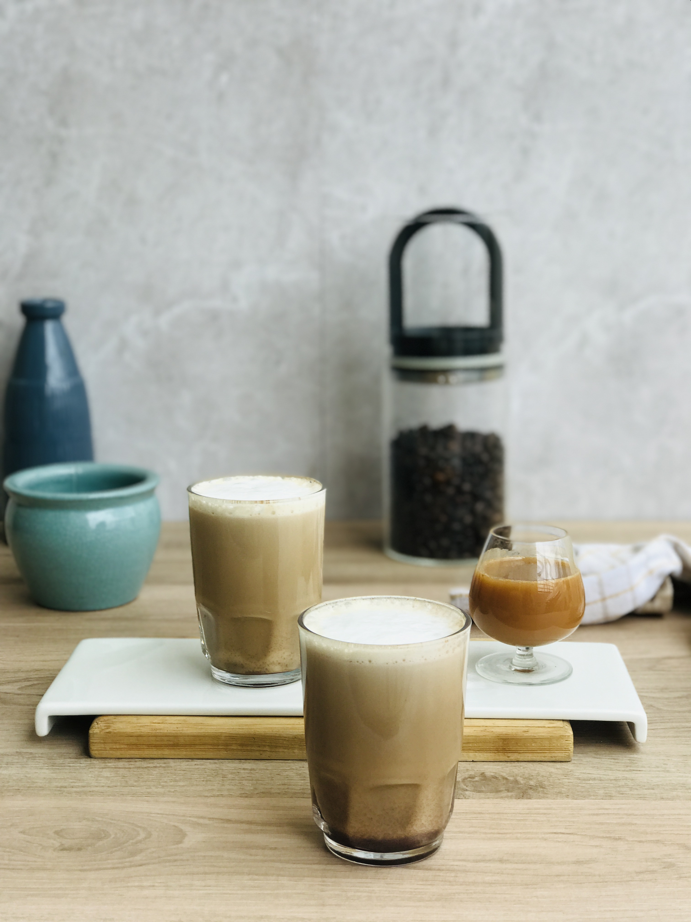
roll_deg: +0.8
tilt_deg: -11.4
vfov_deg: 33.8
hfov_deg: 25.7
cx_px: 346
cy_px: 461
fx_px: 1517
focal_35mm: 57
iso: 20
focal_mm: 6.6
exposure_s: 1/151
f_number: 2.8
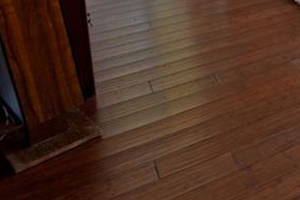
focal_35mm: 53
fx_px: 441
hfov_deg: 26.7
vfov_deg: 21.4
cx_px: 451
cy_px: -101
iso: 100
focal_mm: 10
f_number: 3.5
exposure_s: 1/20
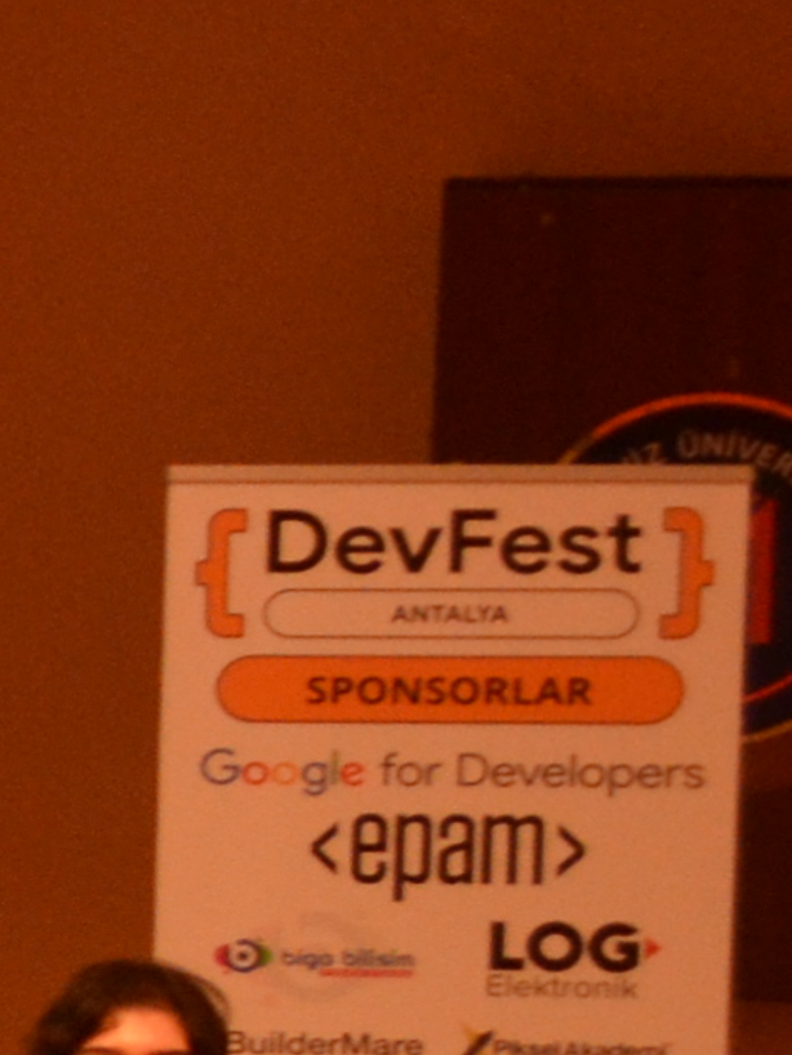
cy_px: 900
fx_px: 5671
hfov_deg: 6.6
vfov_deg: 10.6
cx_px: -2216
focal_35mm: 186
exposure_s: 1/30
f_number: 3.5
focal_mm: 18
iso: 900
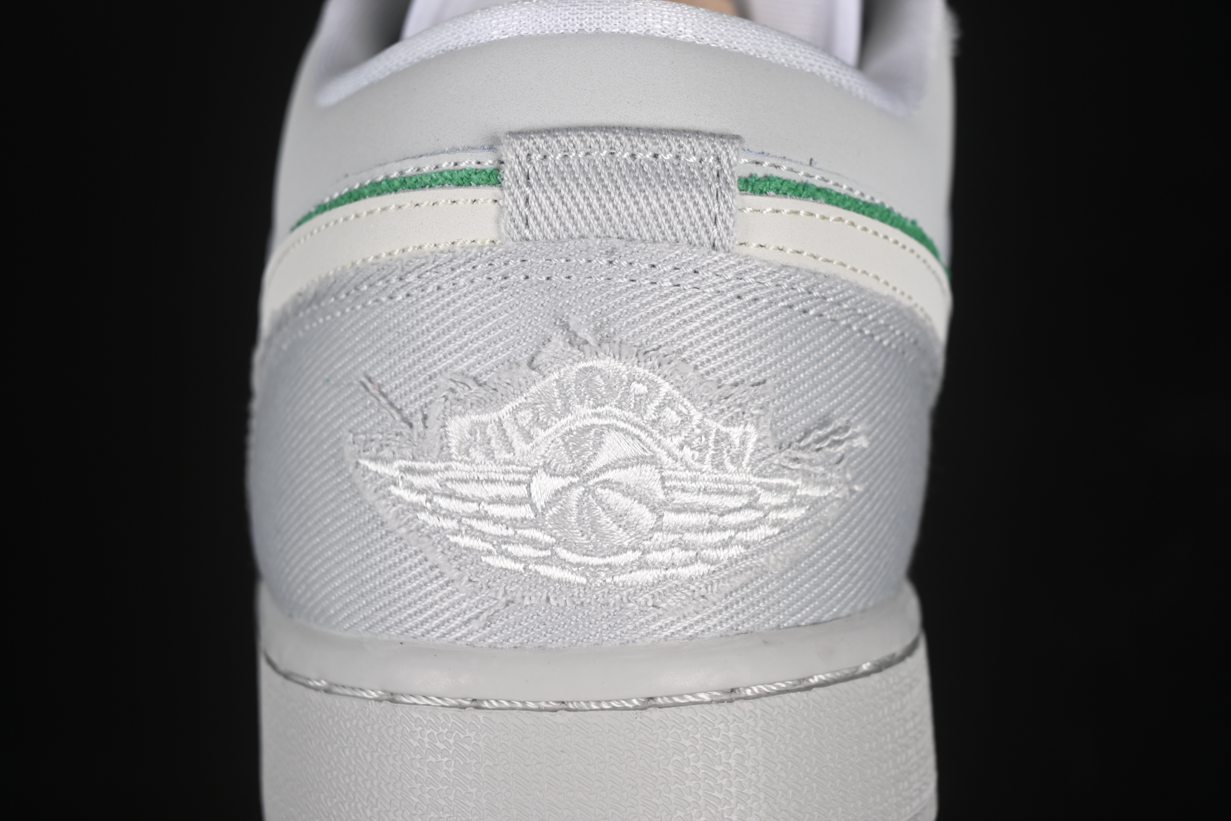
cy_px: 410
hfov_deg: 27.0
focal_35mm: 75
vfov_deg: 18.2
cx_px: 616
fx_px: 2564
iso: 160
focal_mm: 50
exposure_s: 1/80
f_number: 7.1
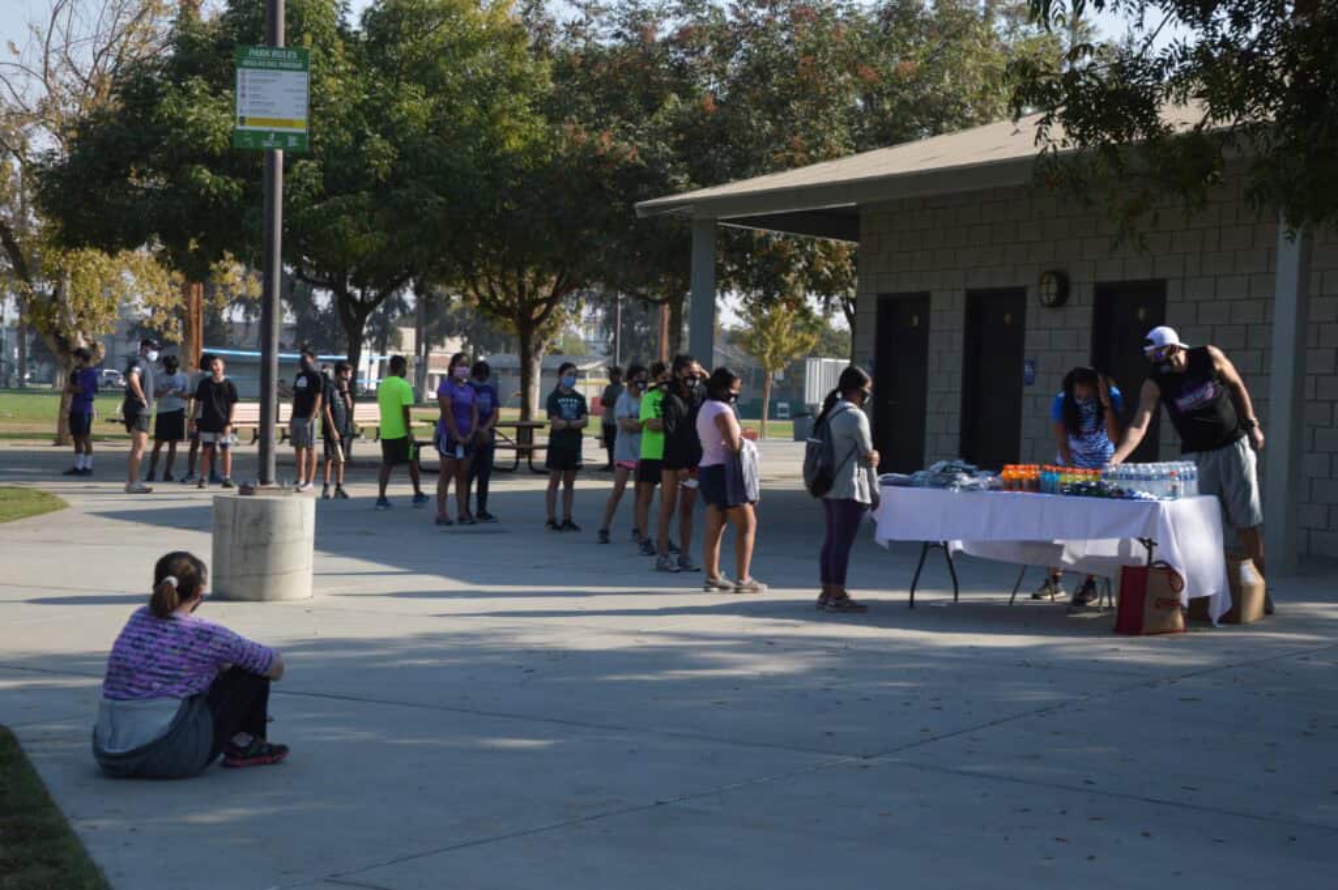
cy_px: 445
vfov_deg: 20.6
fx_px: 2451
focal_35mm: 66
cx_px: 669
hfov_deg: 30.5
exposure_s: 1/200
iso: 100
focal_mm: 44
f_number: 7.1
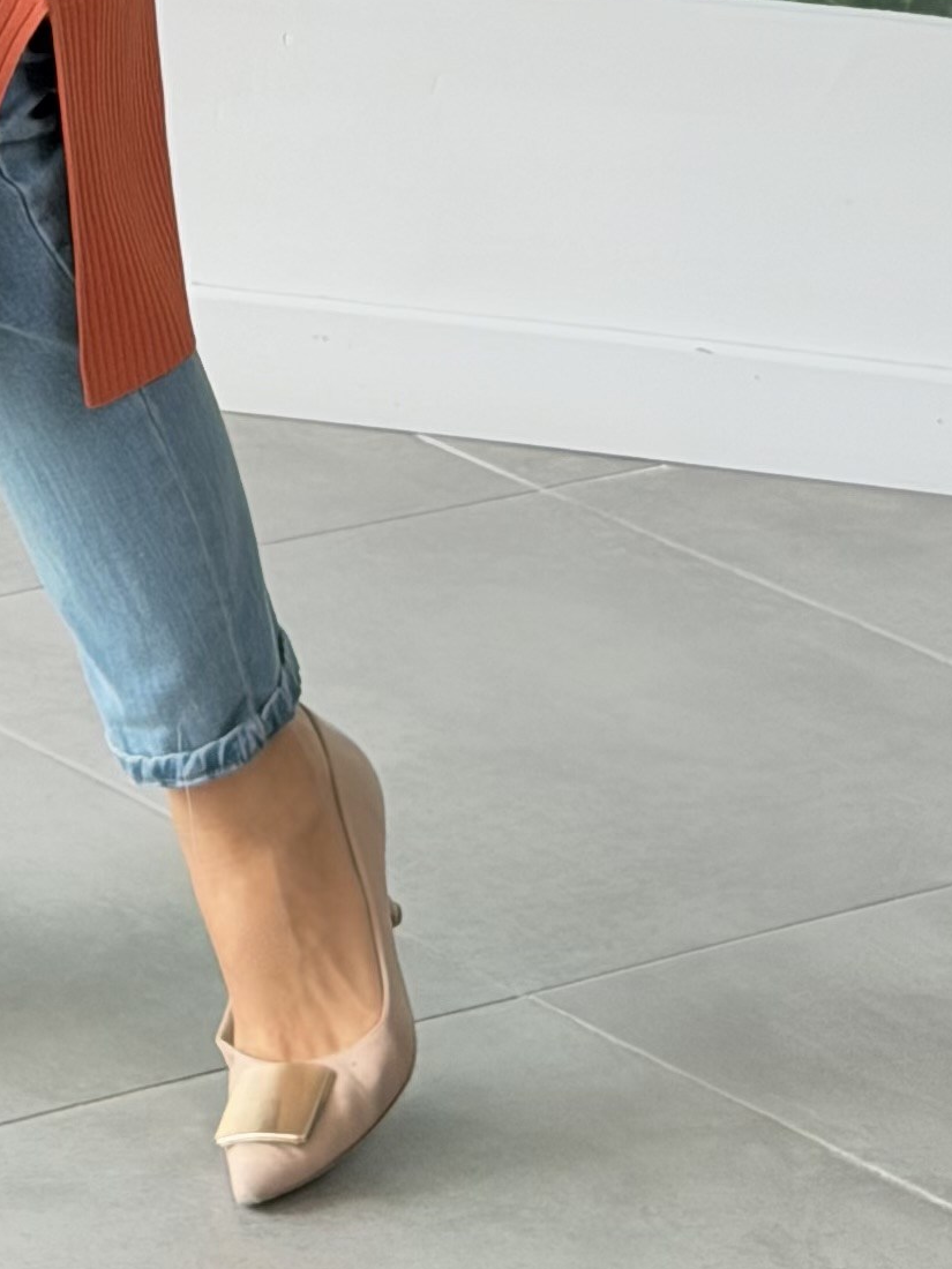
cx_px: -473
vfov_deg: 10.6
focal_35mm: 176
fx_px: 6454
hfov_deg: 8.3
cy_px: -976
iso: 80
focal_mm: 6.76
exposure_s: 1/326
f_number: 1.78
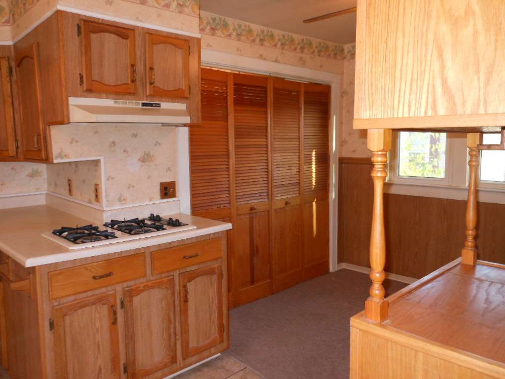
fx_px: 408
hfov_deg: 63.4
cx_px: 252
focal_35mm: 28
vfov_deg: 49.7
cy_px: 190
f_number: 3.7
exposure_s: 1/25
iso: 250
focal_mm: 5
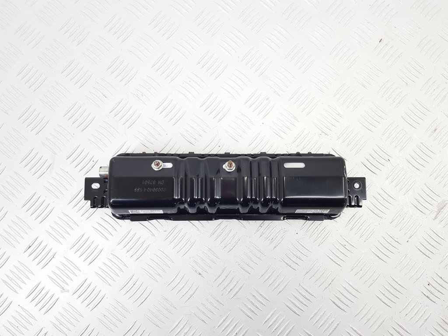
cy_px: 168
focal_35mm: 26
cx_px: 224
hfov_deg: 67.3
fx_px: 336
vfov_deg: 53.1
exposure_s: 1/100
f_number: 1.7
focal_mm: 4.2
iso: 80
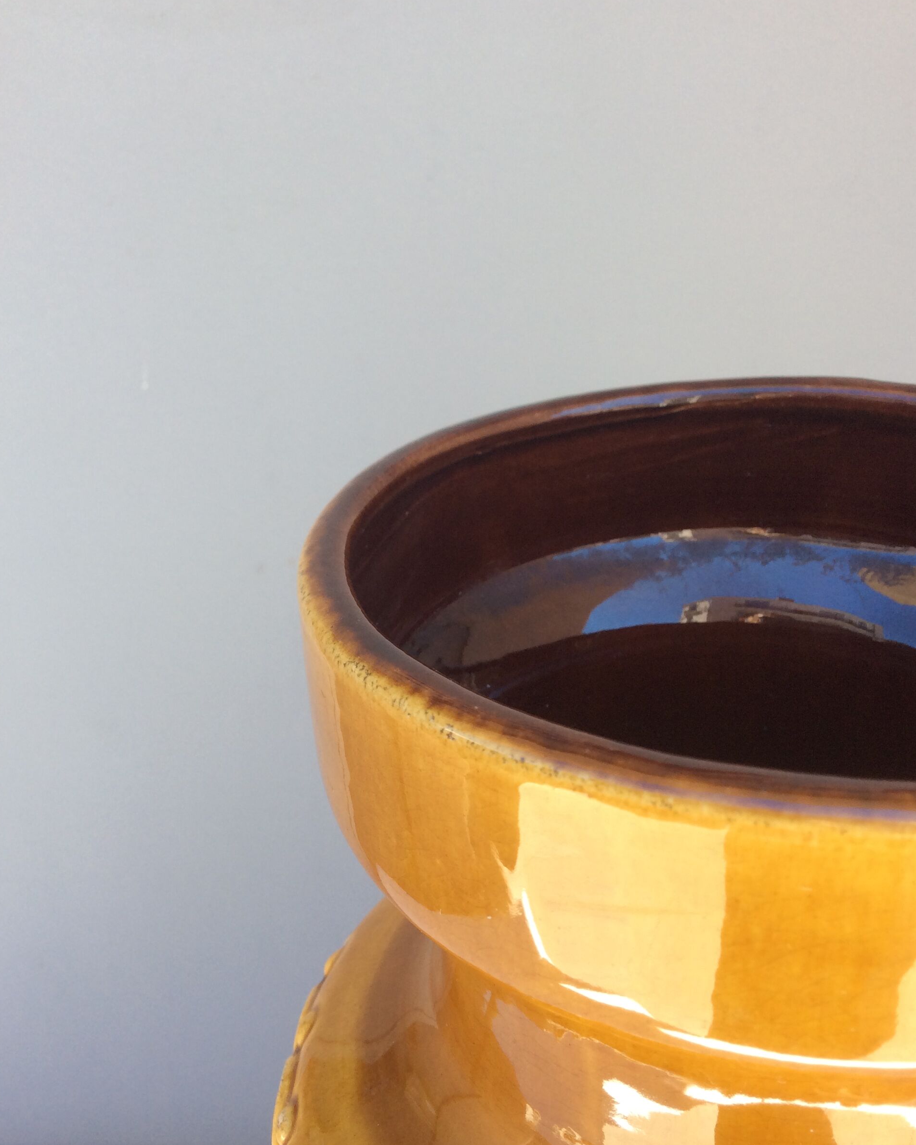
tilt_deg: -22.1
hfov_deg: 43.4
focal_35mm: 34
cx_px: 462
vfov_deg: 52.8
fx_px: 1152
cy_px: 572
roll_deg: +2.7
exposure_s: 1/119
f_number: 2.4
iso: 32
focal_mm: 3.3
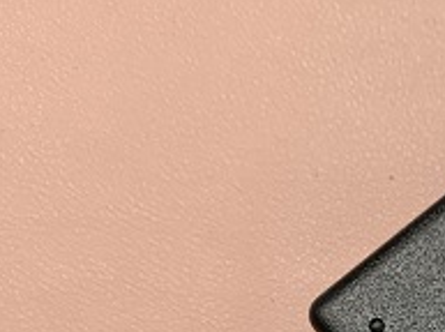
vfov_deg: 13.0
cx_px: 623
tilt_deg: -86.0
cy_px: 489
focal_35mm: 108
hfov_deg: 16.9
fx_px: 1386
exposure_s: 1/171
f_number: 1.8
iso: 25
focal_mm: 4.25
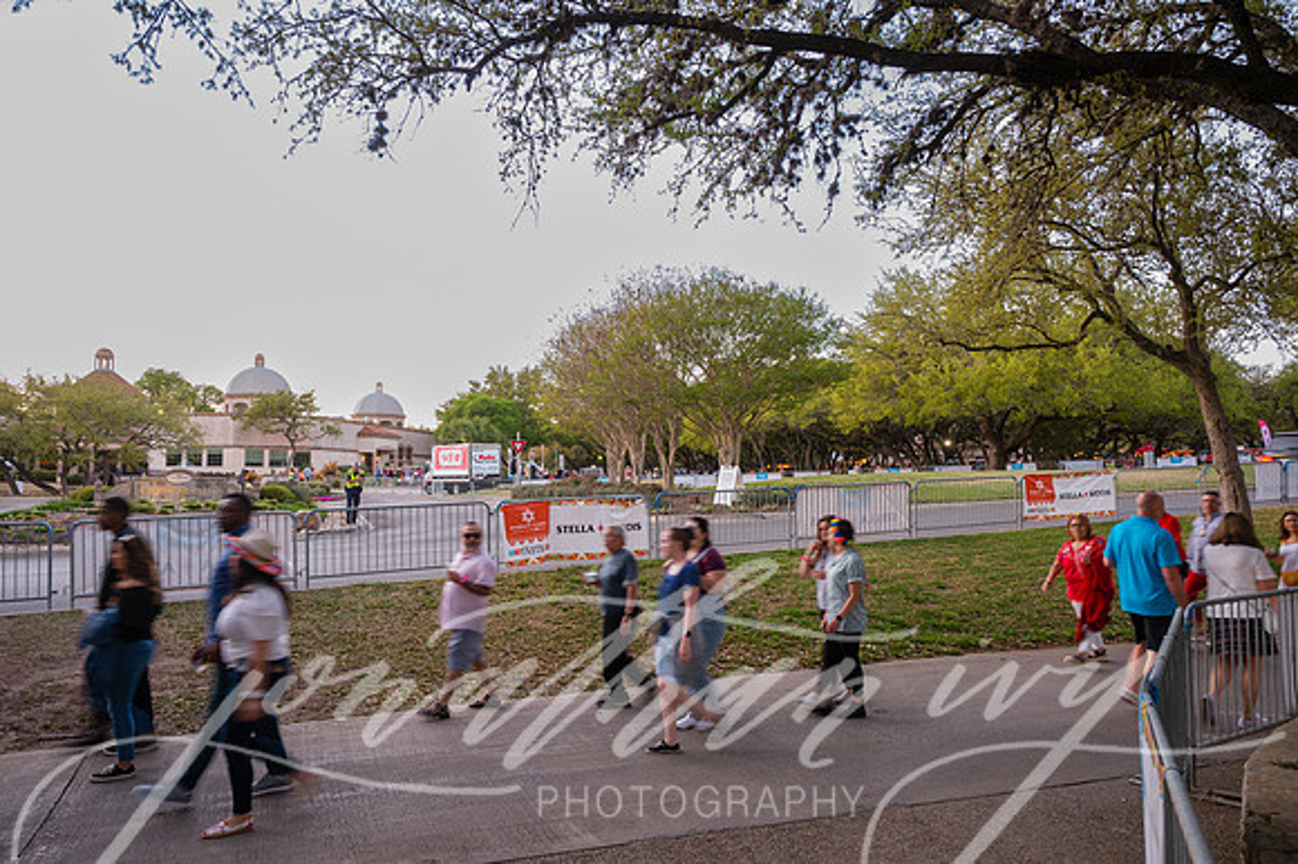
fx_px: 886
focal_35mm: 25
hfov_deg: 72.5
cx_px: 658
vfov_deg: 52.0
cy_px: 432
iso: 320
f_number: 4
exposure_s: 1/15
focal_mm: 24
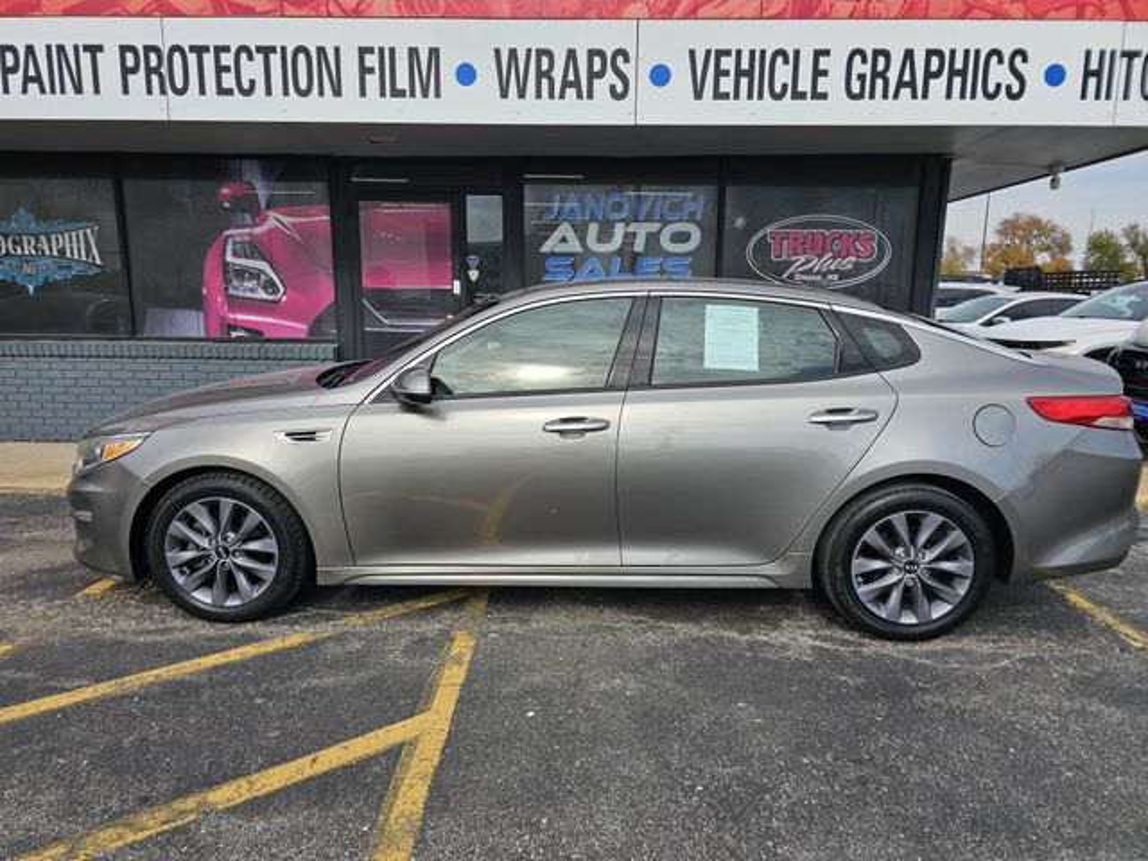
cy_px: 430
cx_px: 574
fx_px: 763
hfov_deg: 73.9
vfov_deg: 58.9
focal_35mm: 23
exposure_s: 1/692
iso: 10
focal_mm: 6.3
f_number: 1.7
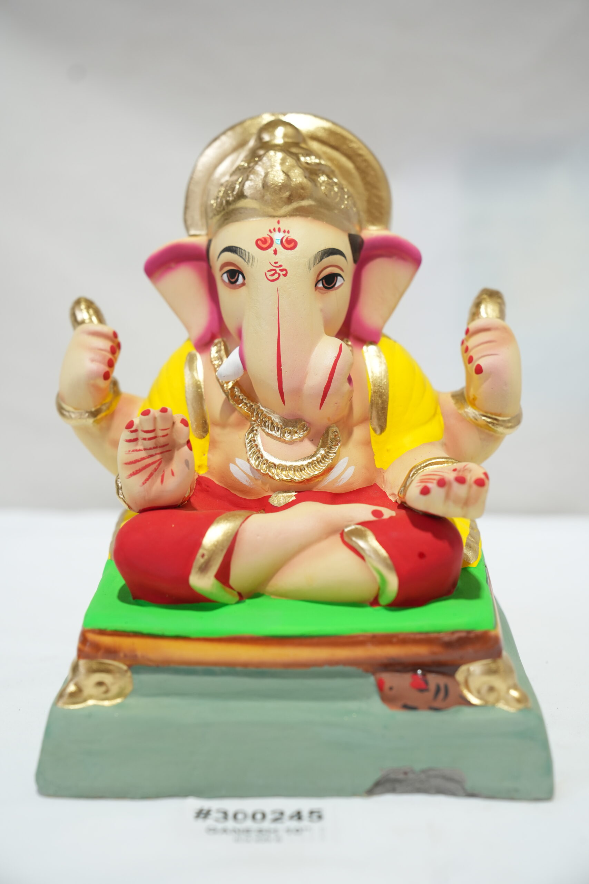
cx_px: 294
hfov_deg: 25.1
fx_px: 1325
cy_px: 442
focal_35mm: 54
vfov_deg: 36.9
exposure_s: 1/200
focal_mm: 54
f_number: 3.5
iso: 800
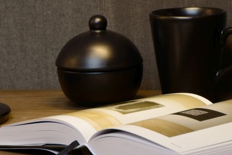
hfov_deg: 6.5
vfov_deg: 4.3
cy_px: -28
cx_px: 104
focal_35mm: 316
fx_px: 2036
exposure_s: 1/6
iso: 100
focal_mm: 110
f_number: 9
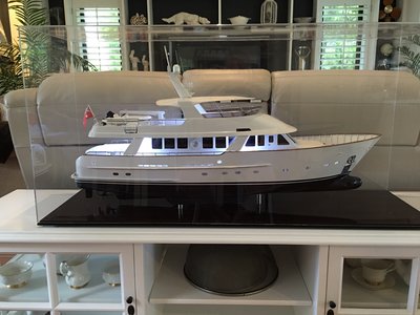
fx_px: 352
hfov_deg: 61.7
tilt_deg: -10.8
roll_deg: +0.7
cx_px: 210
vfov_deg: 48.2
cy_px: 158
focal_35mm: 29
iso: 80
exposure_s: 1/10
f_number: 2.2
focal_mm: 4.15
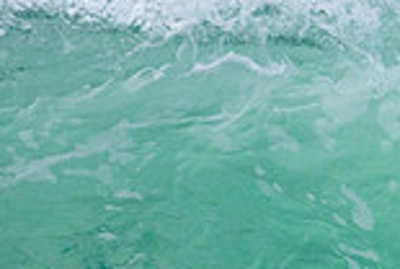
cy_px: 266
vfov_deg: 0.4
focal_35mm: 3507
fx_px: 39041
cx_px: 708
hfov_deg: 0.6
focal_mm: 800
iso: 1600
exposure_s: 1/2000
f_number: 11
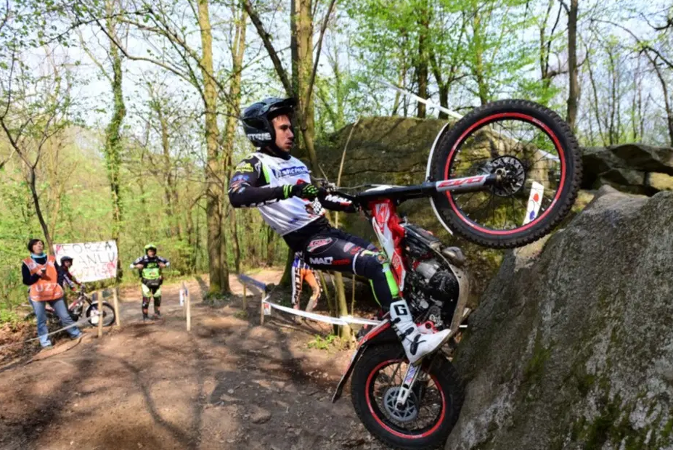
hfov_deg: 78.0
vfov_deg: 56.5
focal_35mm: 22
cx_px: 387
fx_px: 412
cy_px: 286
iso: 640
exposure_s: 1/1000
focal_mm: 17
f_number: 4.5
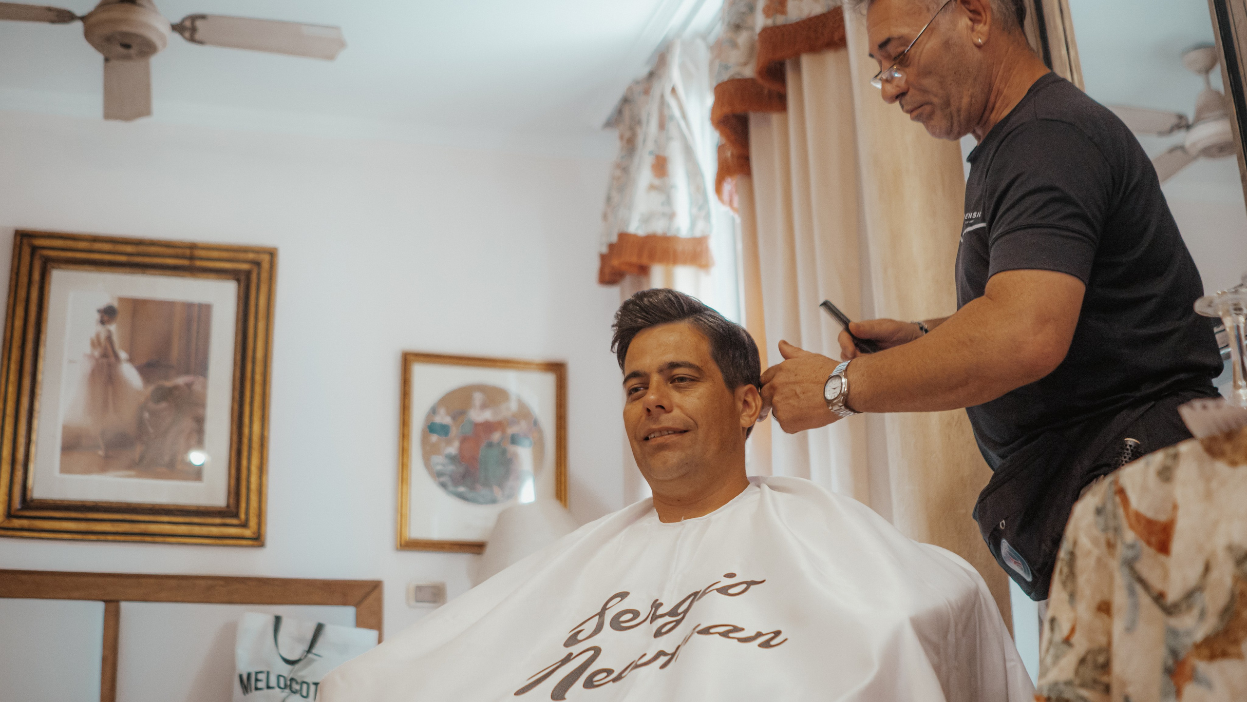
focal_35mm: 44
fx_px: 1468
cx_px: 623
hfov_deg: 46.0
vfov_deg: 26.9
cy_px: 350
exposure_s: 1/320
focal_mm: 28
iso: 1000
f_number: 2
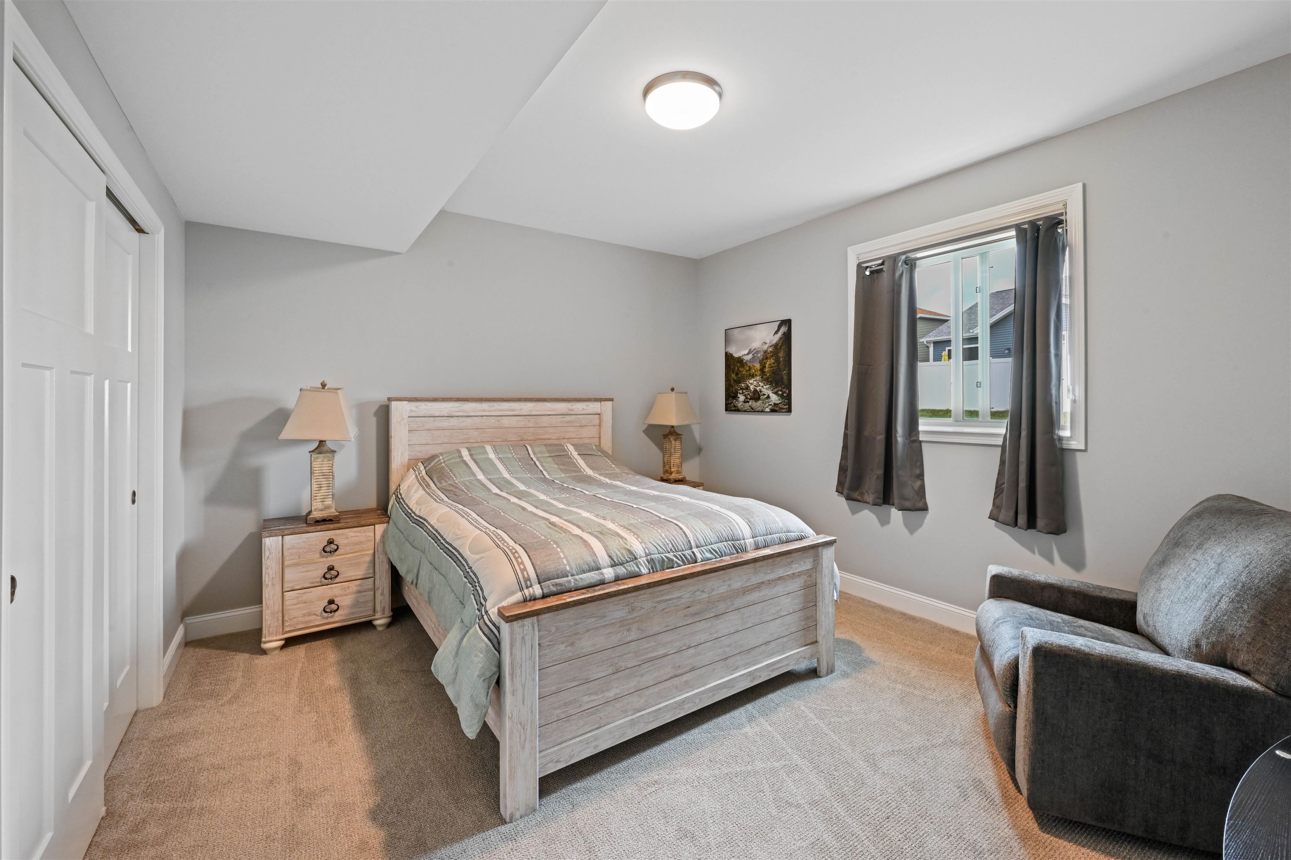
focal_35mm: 14
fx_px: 502
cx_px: 646
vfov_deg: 81.2
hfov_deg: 104.3
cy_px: 430
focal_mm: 14
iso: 1000
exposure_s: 1/2
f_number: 14
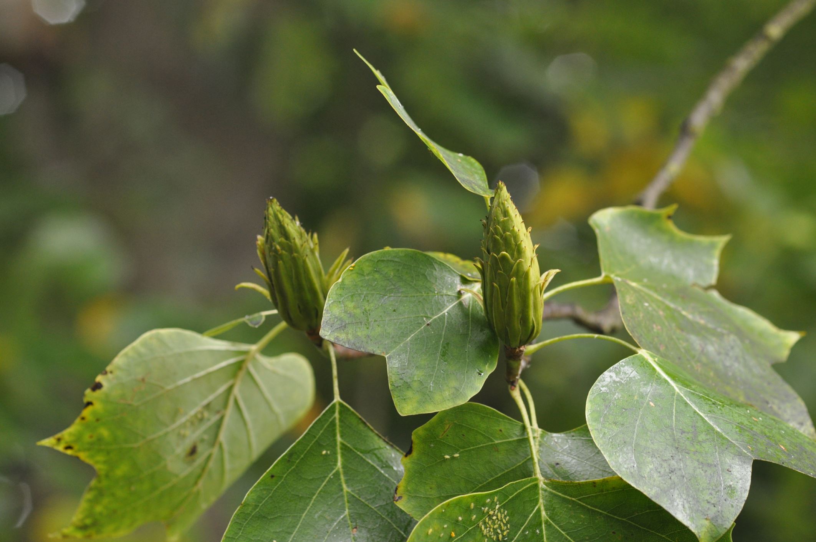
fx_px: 3565
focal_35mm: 158
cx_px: 408
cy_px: 271
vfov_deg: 8.7
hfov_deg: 13.1
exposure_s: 1/125
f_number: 4.5
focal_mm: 105
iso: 800
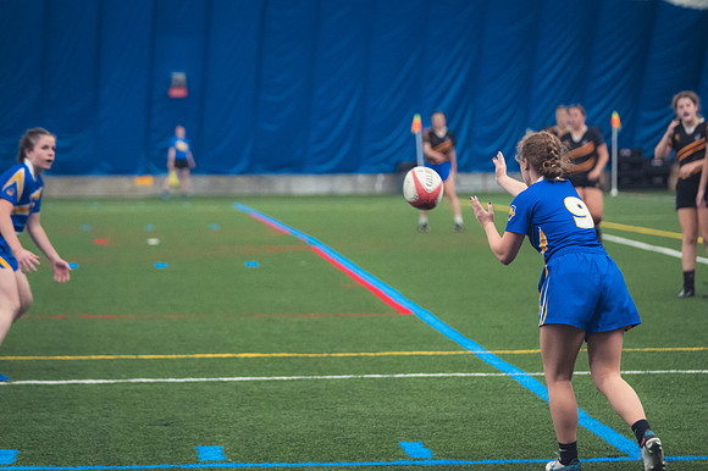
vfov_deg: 9.0
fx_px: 3007
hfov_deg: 13.4
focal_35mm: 153
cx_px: 354
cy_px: 236
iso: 3200
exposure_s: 1/320
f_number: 2.8
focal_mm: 102
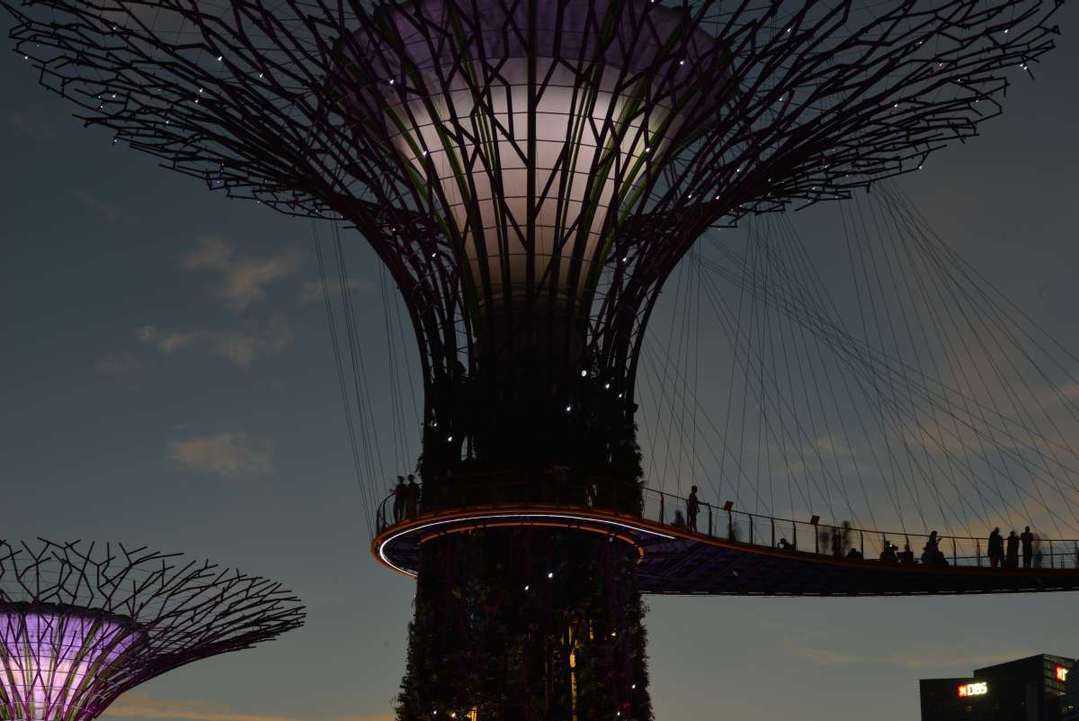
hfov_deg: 28.8
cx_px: 540
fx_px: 2099
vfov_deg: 19.5
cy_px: 360
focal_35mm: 70
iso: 100
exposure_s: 2.5
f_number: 13
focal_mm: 70
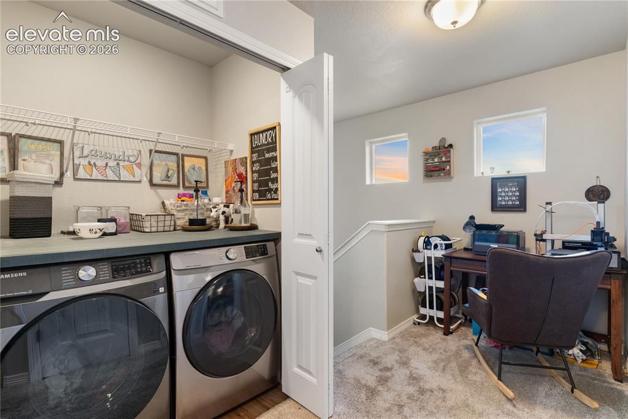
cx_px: 314
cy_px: 210
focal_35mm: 17
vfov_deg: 70.4
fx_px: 296
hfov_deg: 93.3
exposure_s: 1/2
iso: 200
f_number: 8
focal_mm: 17
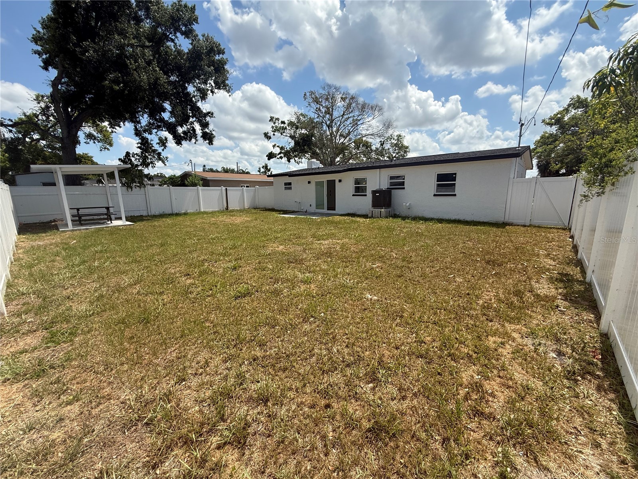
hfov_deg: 102.1
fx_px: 258
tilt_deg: -11.0
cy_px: 240
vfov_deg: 85.7
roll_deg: +0.5
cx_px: 319
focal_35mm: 14
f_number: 2.2
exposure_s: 1/2024
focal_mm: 2.22
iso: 50
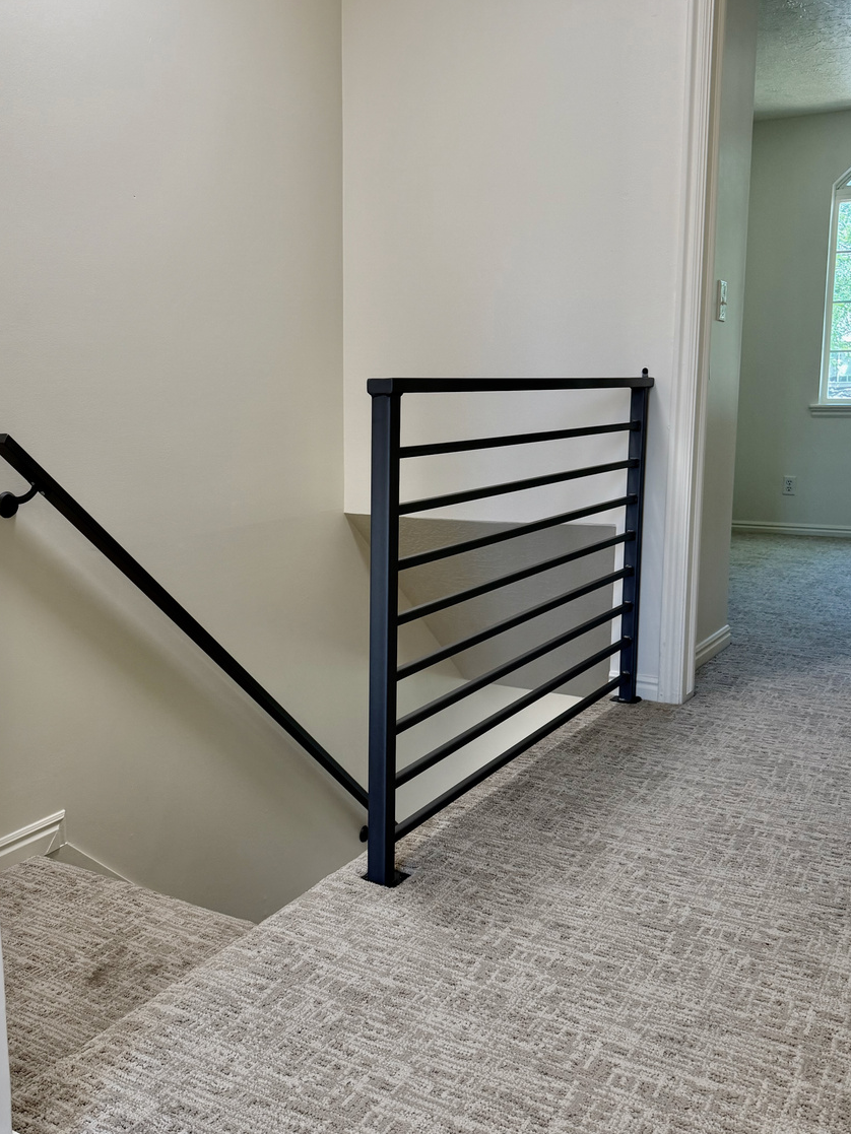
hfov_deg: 42.5
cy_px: 572
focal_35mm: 33
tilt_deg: -9.0
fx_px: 1081
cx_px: 293
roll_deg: +0.6
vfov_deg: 55.3
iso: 100
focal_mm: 6.76
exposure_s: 1/120
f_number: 1.78
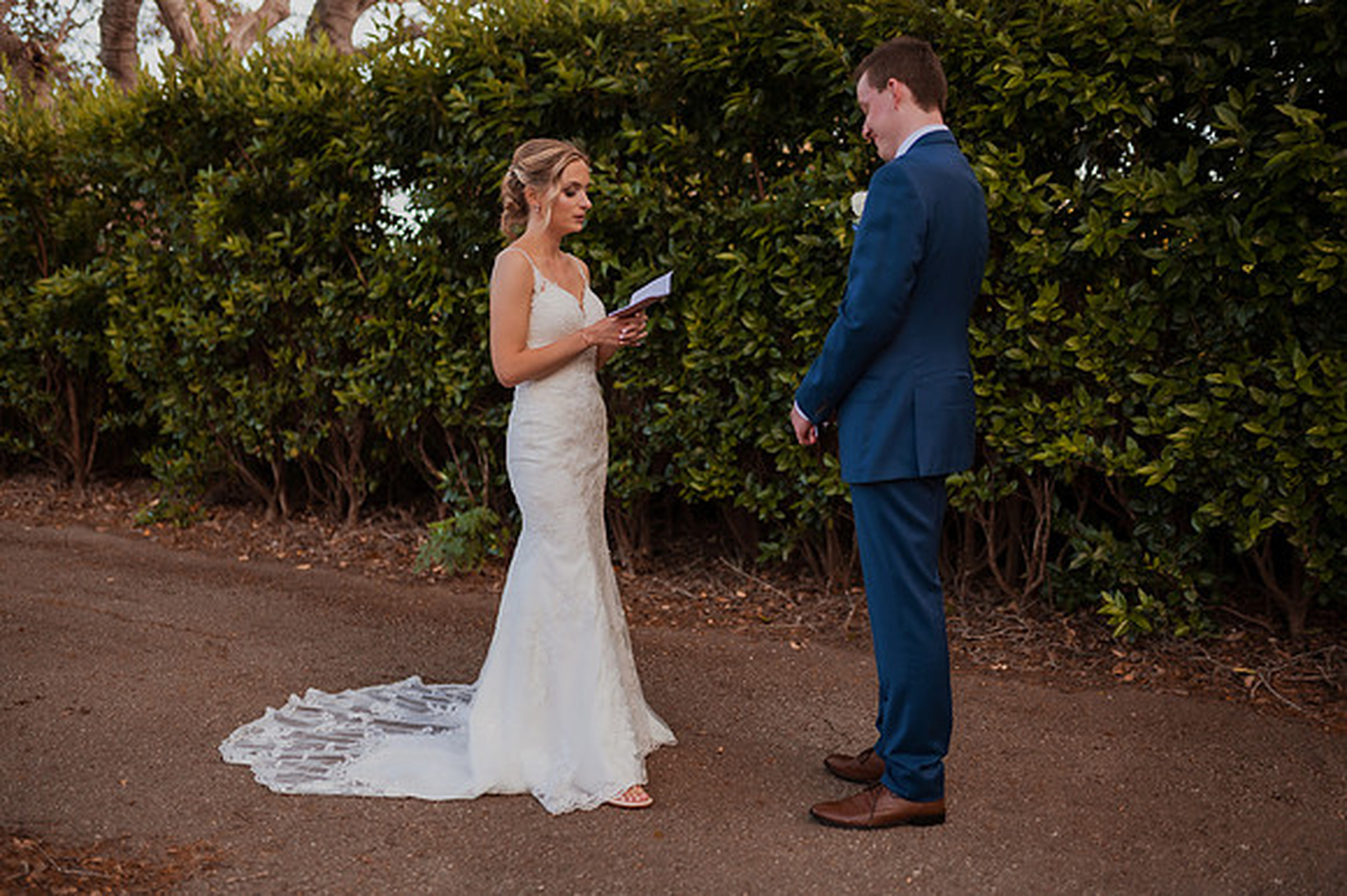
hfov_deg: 54.5
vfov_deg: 37.8
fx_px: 1309
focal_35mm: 35
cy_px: 448
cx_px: 674
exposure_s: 1/1250
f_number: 1.8
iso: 320
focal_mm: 35
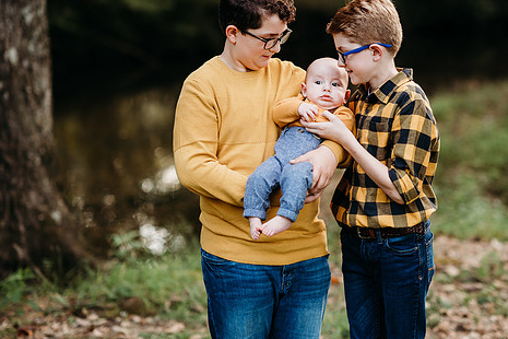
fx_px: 1496
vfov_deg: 12.9
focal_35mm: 106
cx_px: 303
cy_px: 147
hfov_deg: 19.3
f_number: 2.2
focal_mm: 85
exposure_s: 1/200
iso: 125
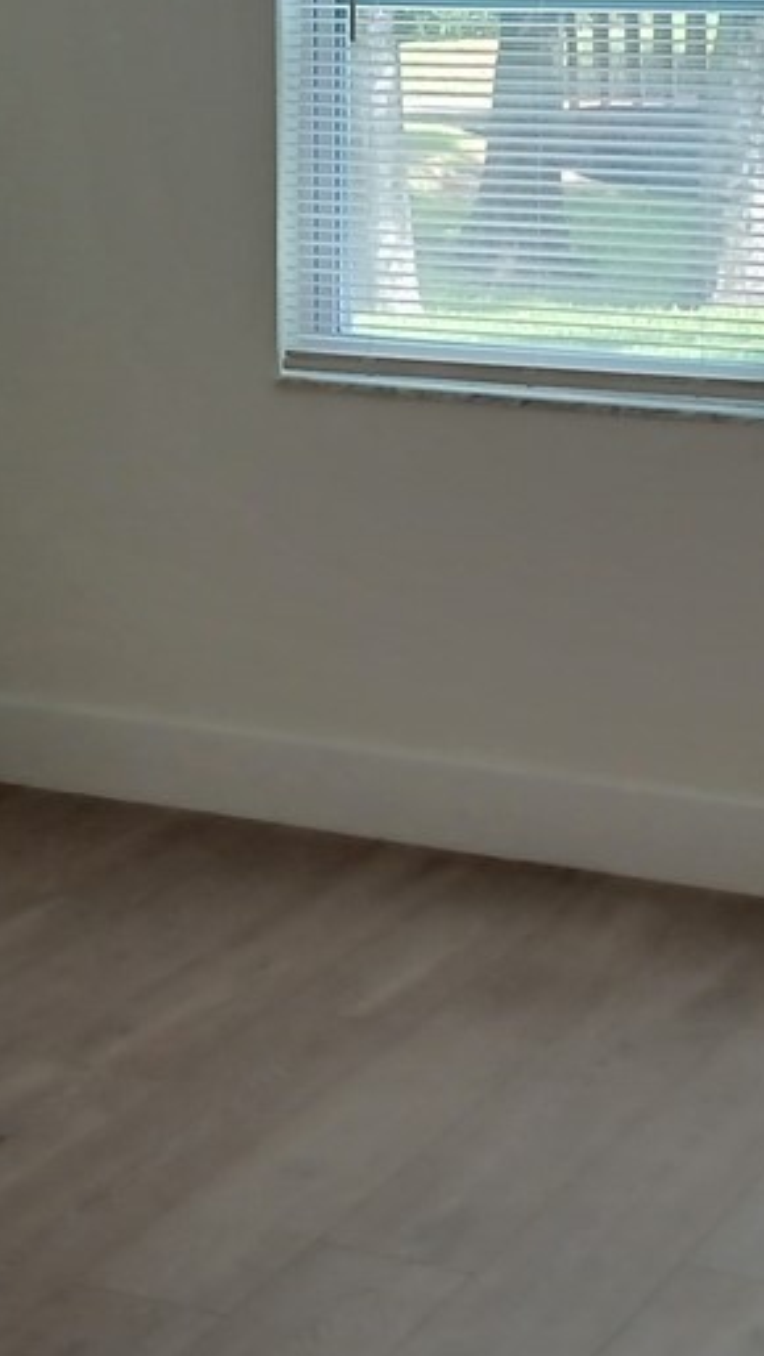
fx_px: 3167
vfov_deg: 24.1
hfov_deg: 13.8
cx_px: 316
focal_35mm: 88
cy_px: 513
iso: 80
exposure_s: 1/60
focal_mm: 3.98
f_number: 1.8
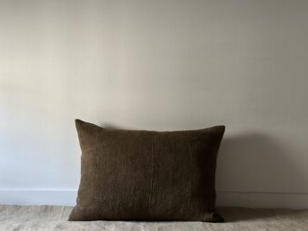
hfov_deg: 34.4
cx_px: 146
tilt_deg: -4.5
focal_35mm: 56
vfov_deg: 26.1
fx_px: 498
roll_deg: -0.9
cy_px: 120
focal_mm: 6.86
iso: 200
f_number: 1.78
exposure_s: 1/60
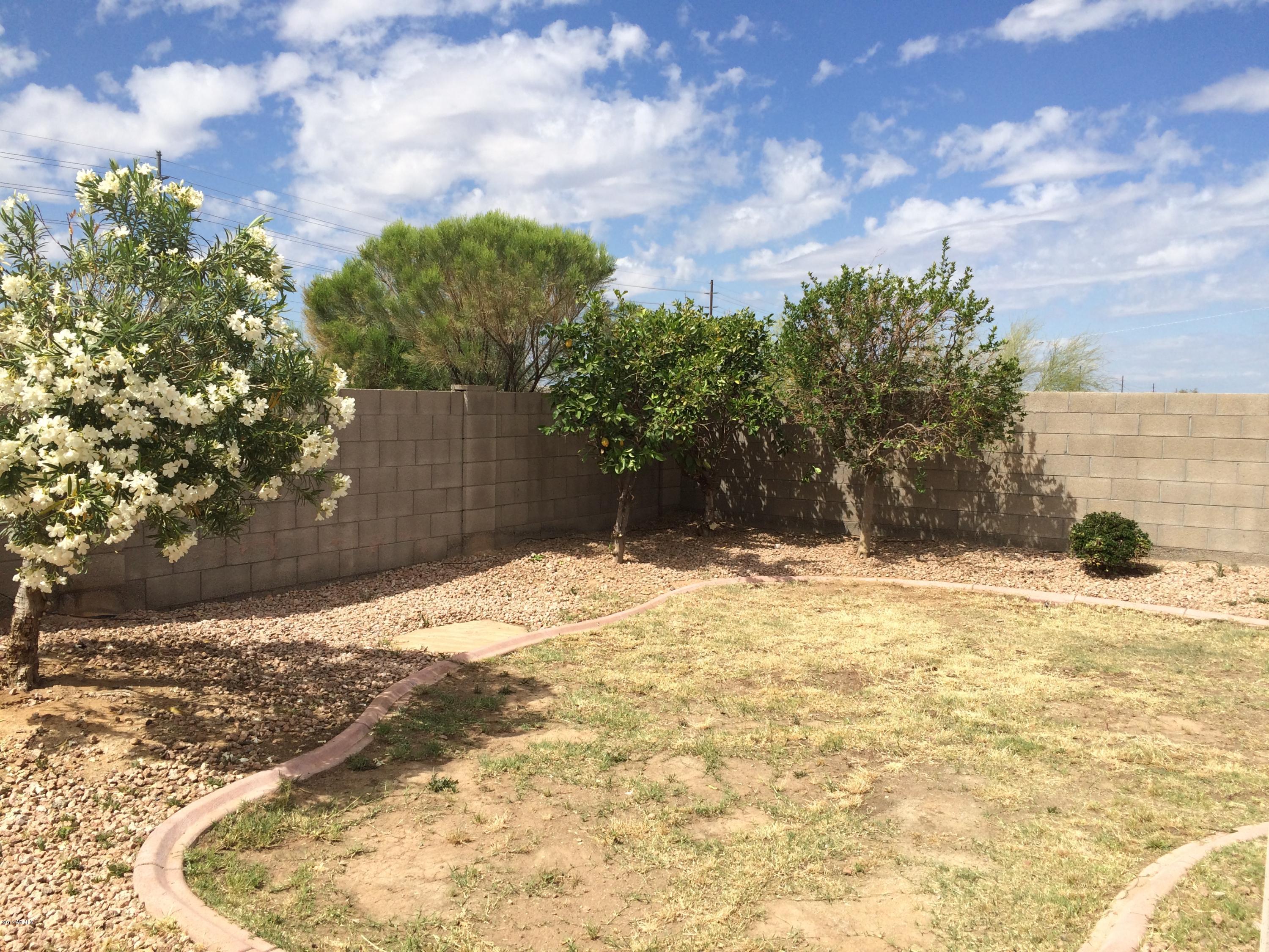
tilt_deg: -4.7
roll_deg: -0.9
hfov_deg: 61.7
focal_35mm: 29
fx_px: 1063
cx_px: 634
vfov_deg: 48.2
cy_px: 476
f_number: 2.2
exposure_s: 1/3165
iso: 32
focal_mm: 4.15
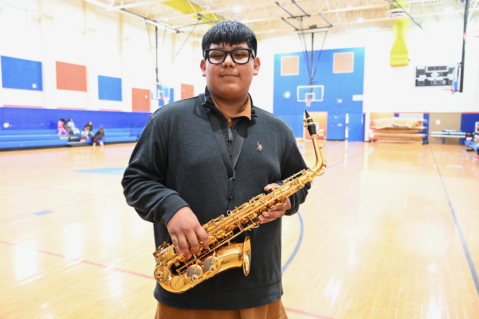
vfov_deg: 45.6
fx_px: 379
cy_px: 160
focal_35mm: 28
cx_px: 240
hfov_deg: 64.6
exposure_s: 1/60
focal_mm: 28.5
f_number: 4
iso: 4000
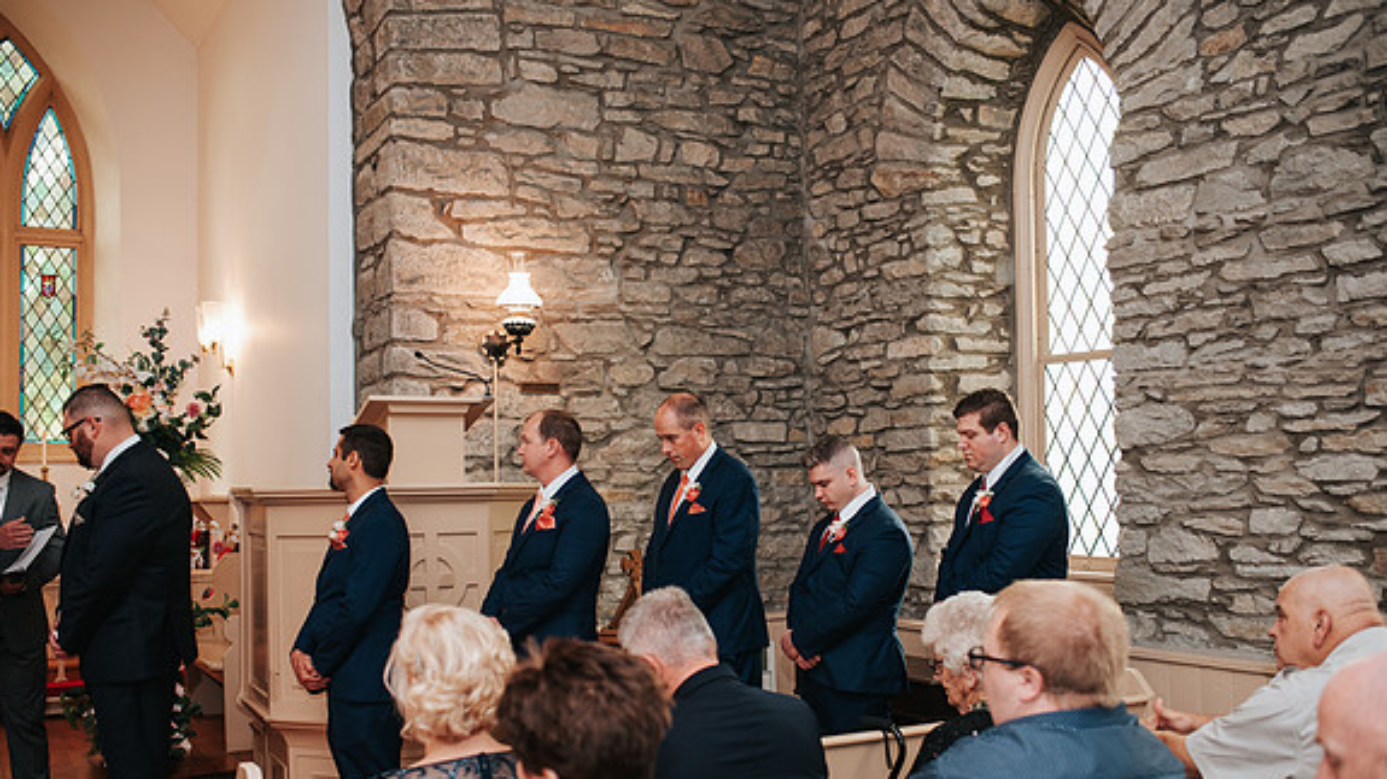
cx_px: 690
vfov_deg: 31.9
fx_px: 1360
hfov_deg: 54.0
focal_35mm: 37
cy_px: 462
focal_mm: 35
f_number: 2.8
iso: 1000
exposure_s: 1/200
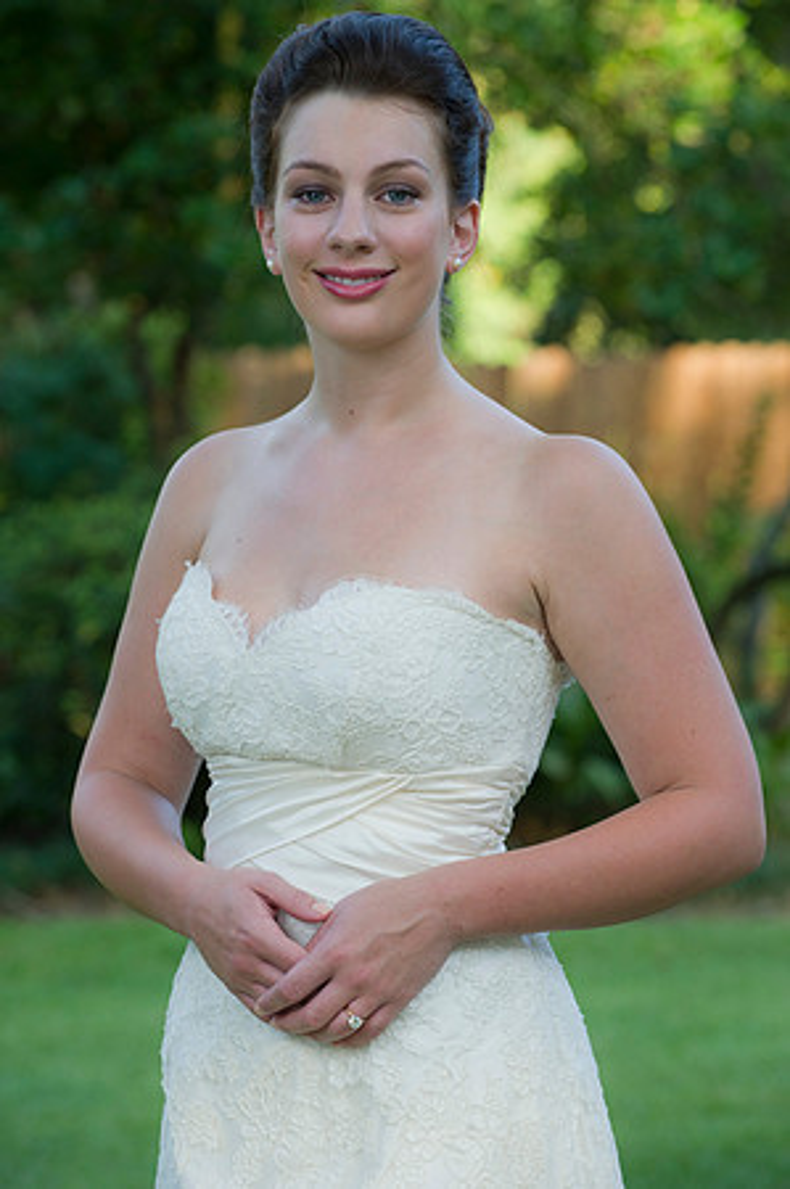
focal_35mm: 150
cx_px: 395
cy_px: 594
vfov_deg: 13.7
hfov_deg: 9.1
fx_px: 4949
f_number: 5.6
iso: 400
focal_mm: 150
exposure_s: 1/80
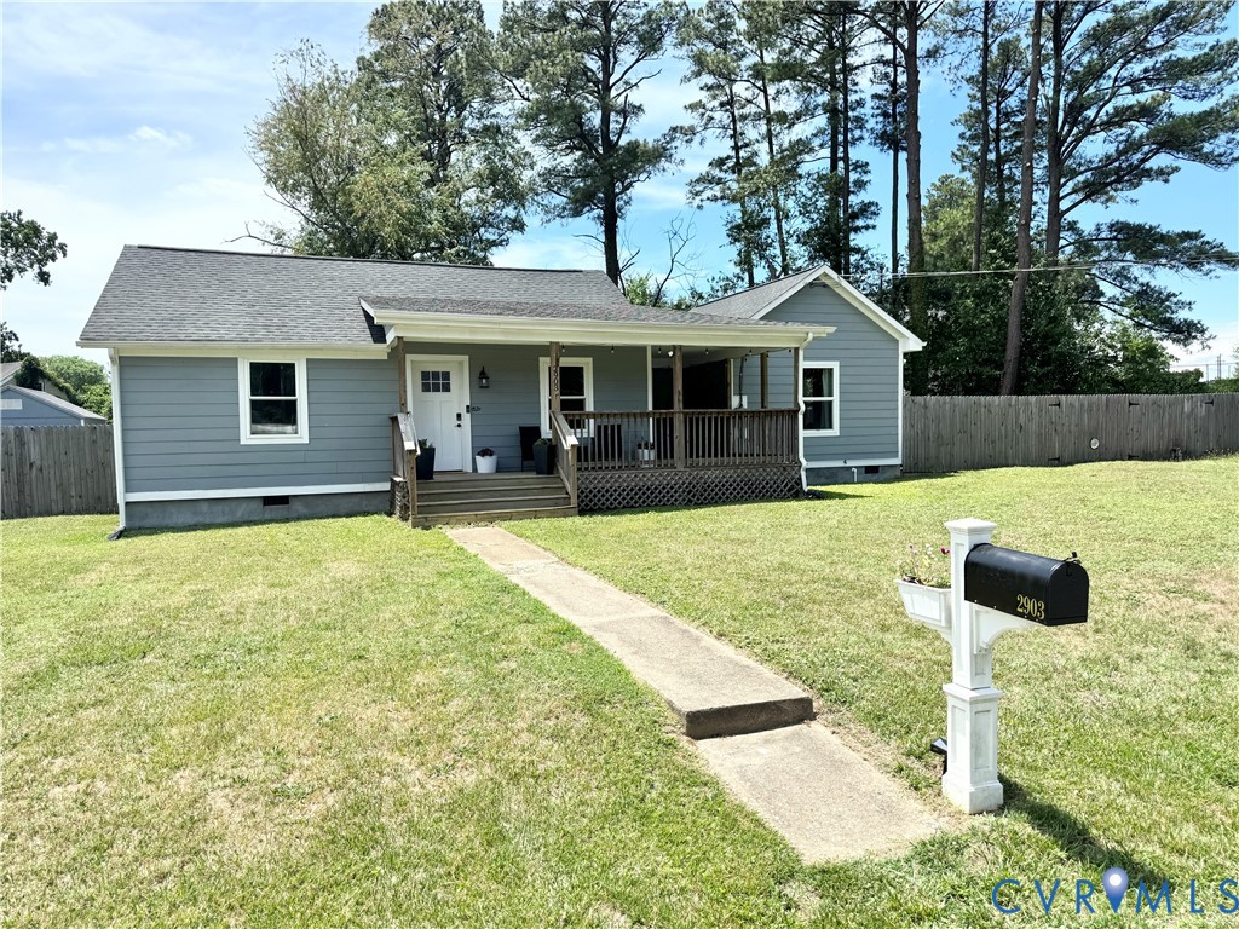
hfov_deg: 71.6
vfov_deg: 56.8
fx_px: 859
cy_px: 464
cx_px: 620
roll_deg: +0.6
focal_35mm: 24
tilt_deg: -2.1
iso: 80
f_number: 1.78
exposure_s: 1/3597
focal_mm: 6.76
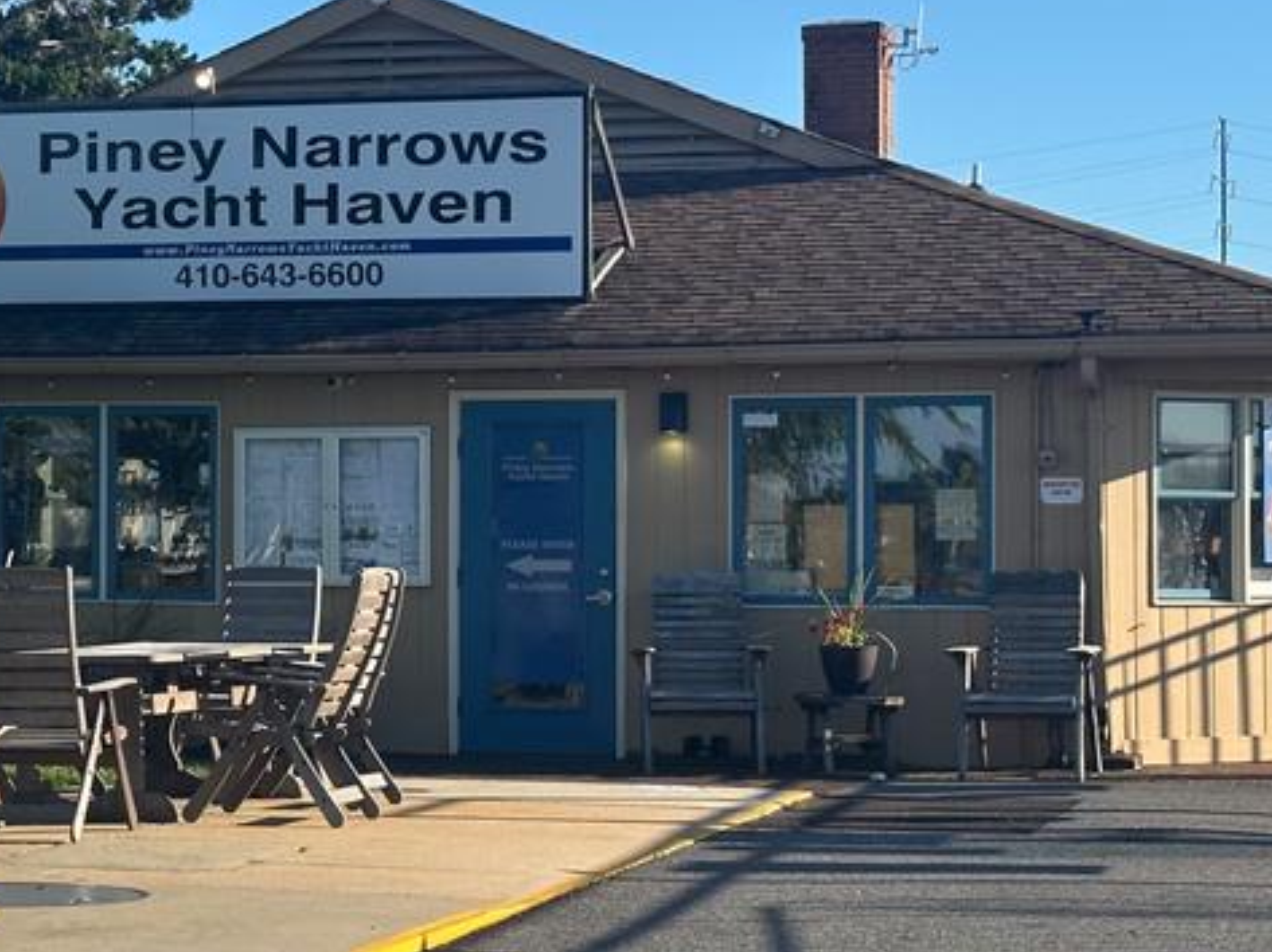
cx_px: 264
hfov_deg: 18.7
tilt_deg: +0.3
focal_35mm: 104
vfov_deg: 14.2
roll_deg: +0.0
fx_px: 3819
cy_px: 481
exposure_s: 1/2532
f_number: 1.78
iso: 64
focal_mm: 6.86
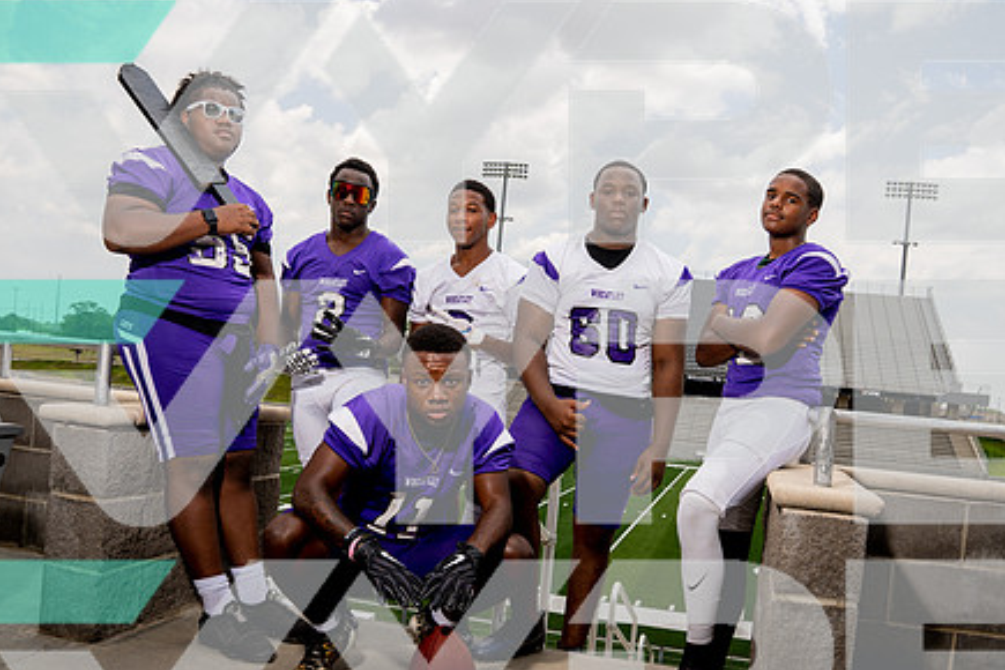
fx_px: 893
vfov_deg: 40.9
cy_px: 403
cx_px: 531
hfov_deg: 58.7
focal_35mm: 32
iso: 100
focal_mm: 24
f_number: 6.3
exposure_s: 1/250
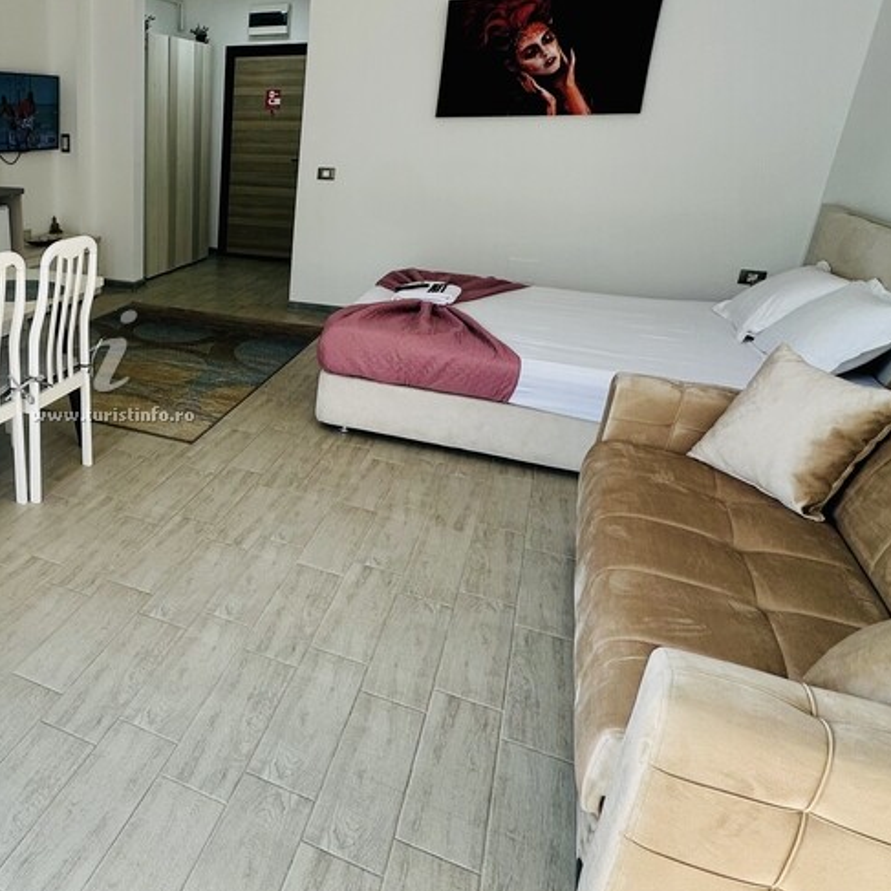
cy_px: 392
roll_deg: -0.1
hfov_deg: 55.3
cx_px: 141
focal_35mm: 26
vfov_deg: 60.8
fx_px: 757
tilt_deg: -18.6
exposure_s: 1/99
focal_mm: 2.22
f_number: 2.2
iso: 50
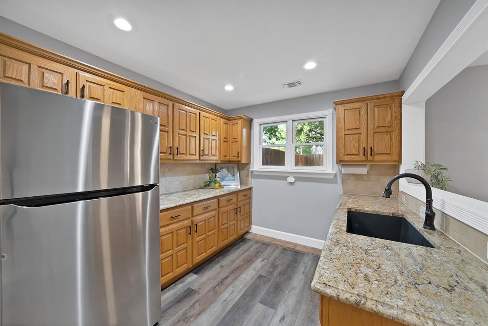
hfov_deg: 112.6
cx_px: 244
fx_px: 163
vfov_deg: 90.1
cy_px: 163
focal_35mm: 12
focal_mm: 12
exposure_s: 1.3
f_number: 9
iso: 640
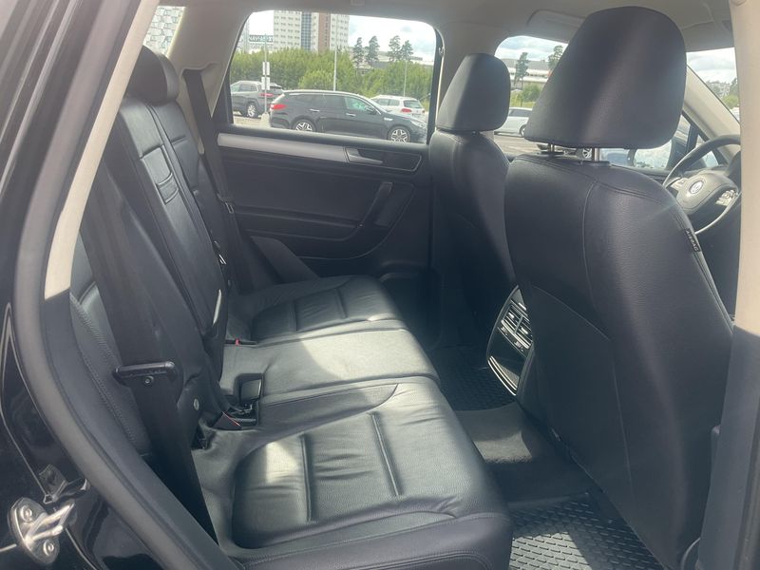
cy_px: 285
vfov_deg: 48.2
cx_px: 380
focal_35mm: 29
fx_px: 637
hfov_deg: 61.7
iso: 20
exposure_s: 1/129
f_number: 1.8
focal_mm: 3
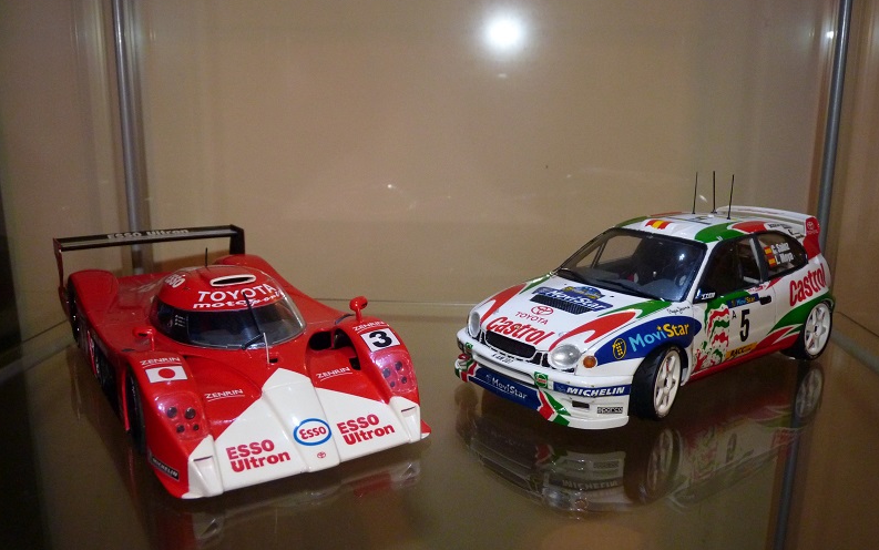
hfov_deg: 61.2
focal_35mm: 31
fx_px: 743
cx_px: 442
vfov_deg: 40.6
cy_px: 281
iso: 320
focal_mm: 5.2
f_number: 2.8
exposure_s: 1/30
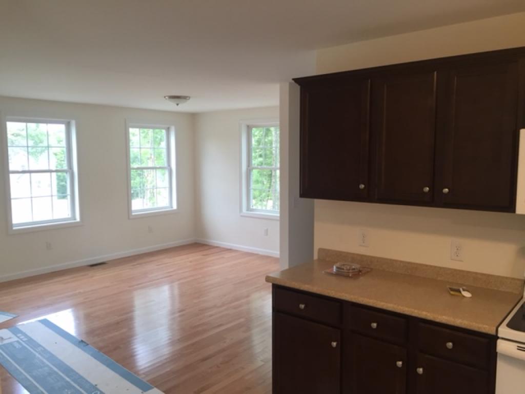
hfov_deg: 61.7
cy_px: 197
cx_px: 262
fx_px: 440
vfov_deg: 48.2
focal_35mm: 29
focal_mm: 4.15
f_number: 2.2
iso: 40
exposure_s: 1/30
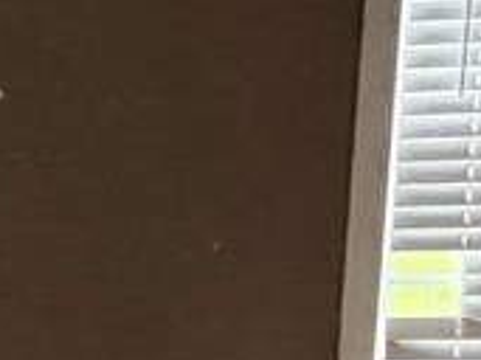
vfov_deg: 10.0
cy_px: 532
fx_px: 2000
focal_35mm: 144
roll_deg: +5.7
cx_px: -664
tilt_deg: -19.5
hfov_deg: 11.4
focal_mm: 6.76
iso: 500
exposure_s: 1/60
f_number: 1.78
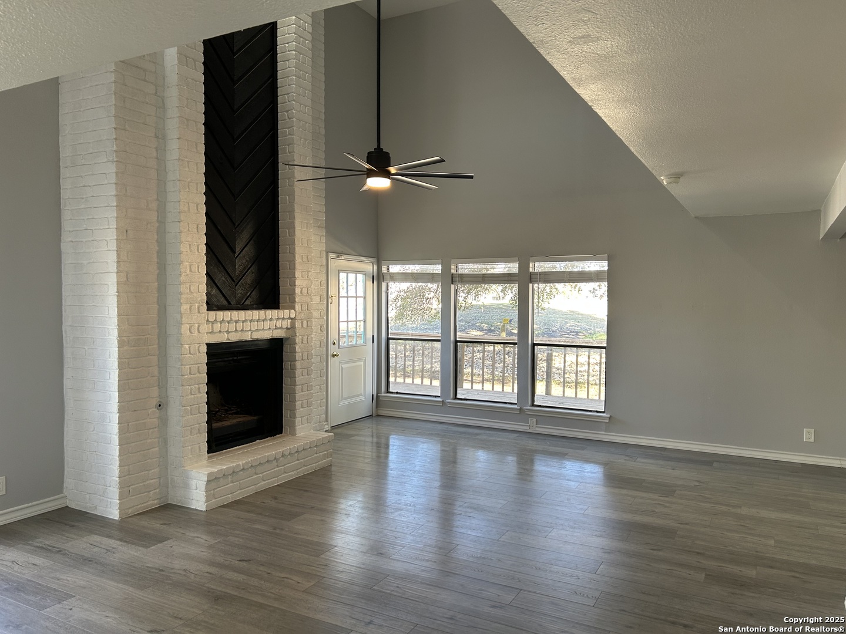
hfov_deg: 67.3
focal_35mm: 26
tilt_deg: -3.0
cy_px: 317
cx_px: 423
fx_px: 635
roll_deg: +0.6
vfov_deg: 53.1
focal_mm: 5.7
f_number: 1.5
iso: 64
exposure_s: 1/60
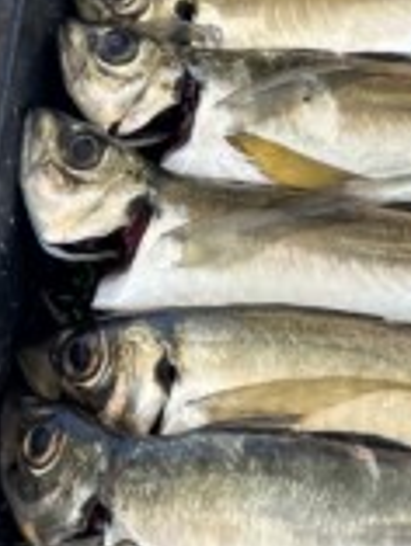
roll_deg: -0.8
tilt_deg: -38.1
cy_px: -184
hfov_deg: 9.6
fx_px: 2419
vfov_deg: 12.5
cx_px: 491
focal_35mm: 153
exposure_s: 1/912
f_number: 1.78
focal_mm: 6.76
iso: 80
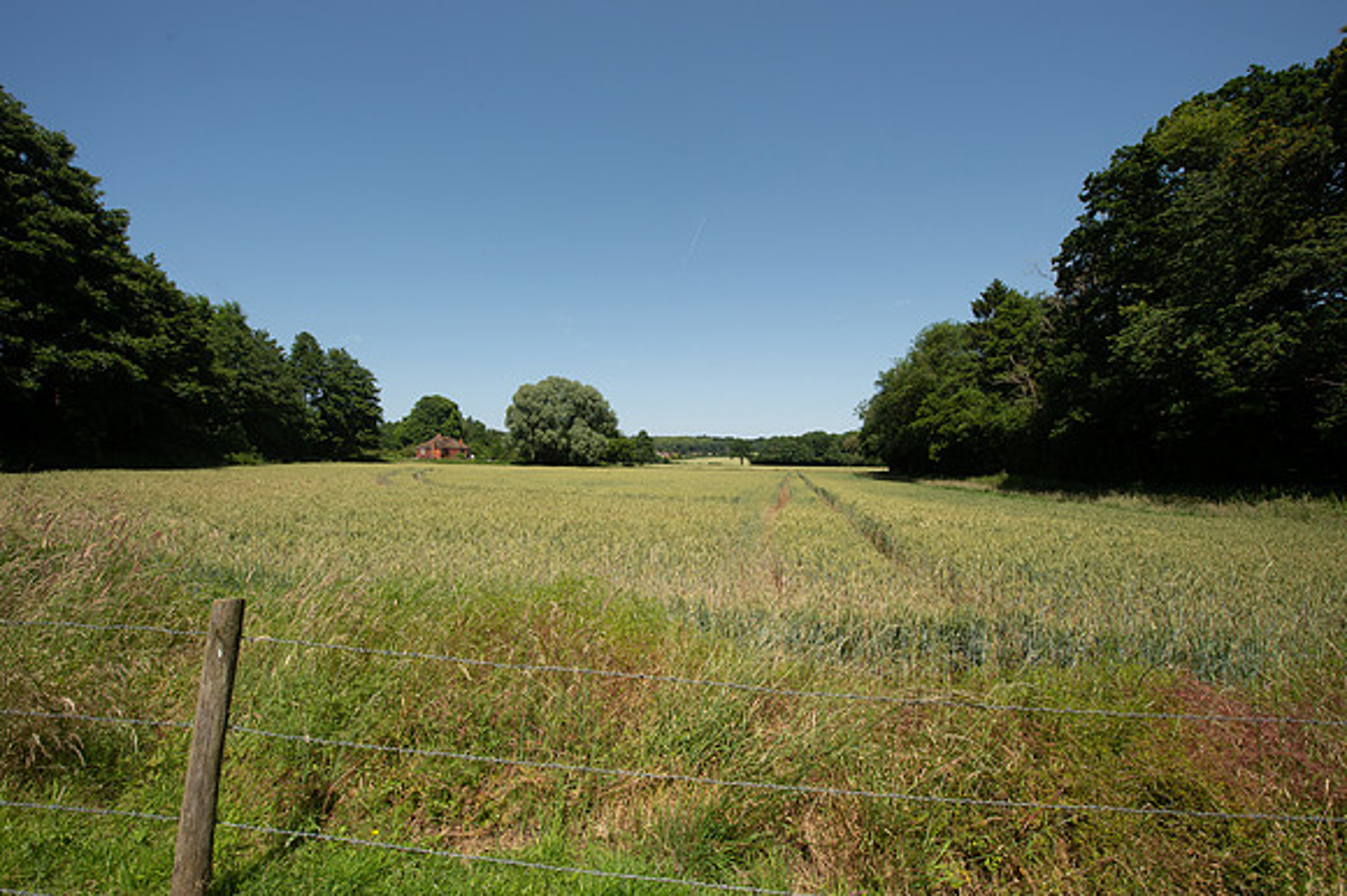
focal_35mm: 14
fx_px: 524
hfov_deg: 104.3
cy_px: 448
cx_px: 674
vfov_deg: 81.1
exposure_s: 1/250
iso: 200
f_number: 14
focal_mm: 14
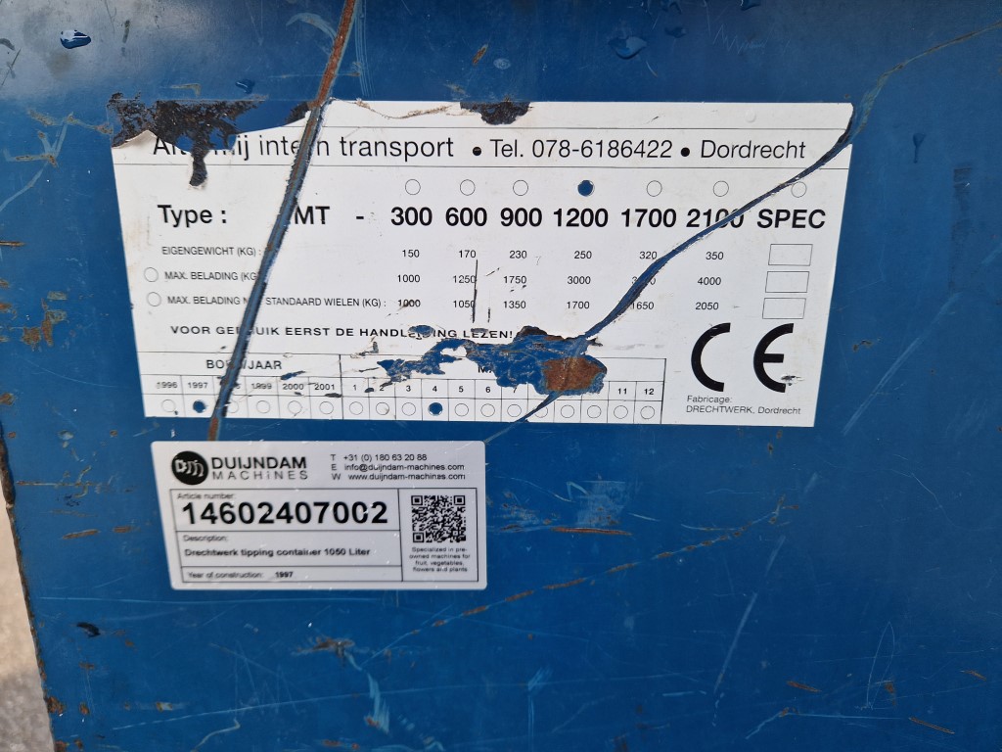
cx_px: 501
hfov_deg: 73.9
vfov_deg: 58.9
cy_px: 376
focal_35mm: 23
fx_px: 666
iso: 50
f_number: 1.8
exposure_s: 1/376
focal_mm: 5.4
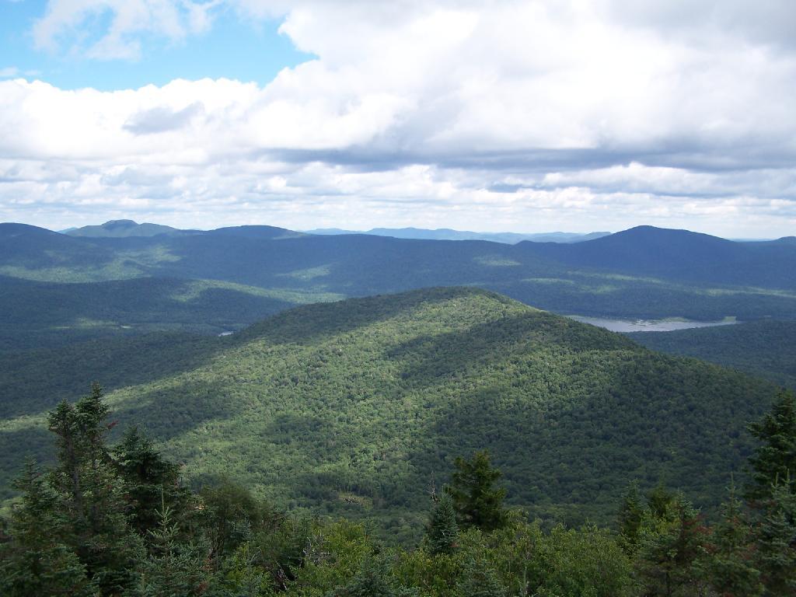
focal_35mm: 38
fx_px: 874
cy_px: 298
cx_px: 398
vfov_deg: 37.7
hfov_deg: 49.0
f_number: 2.8
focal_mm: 6.3
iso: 80
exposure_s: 1/800
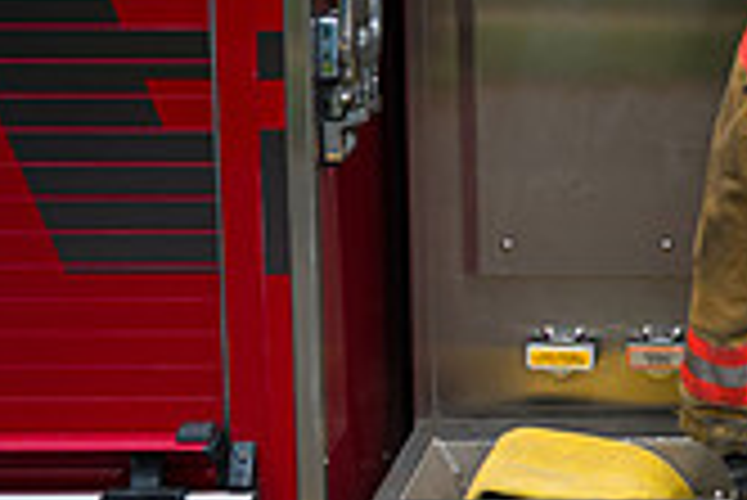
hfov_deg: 15.7
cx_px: 1040
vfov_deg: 11.2
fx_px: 2534
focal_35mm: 122
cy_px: 72
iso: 200
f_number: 3.2
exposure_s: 1/3200
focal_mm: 35
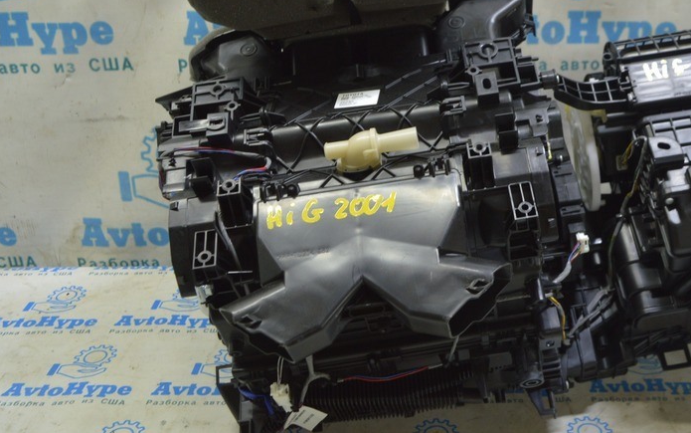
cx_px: 475
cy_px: 153
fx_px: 848
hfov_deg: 43.6
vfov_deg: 28.5
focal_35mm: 45
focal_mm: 20
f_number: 5.6
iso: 400
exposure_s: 1/20
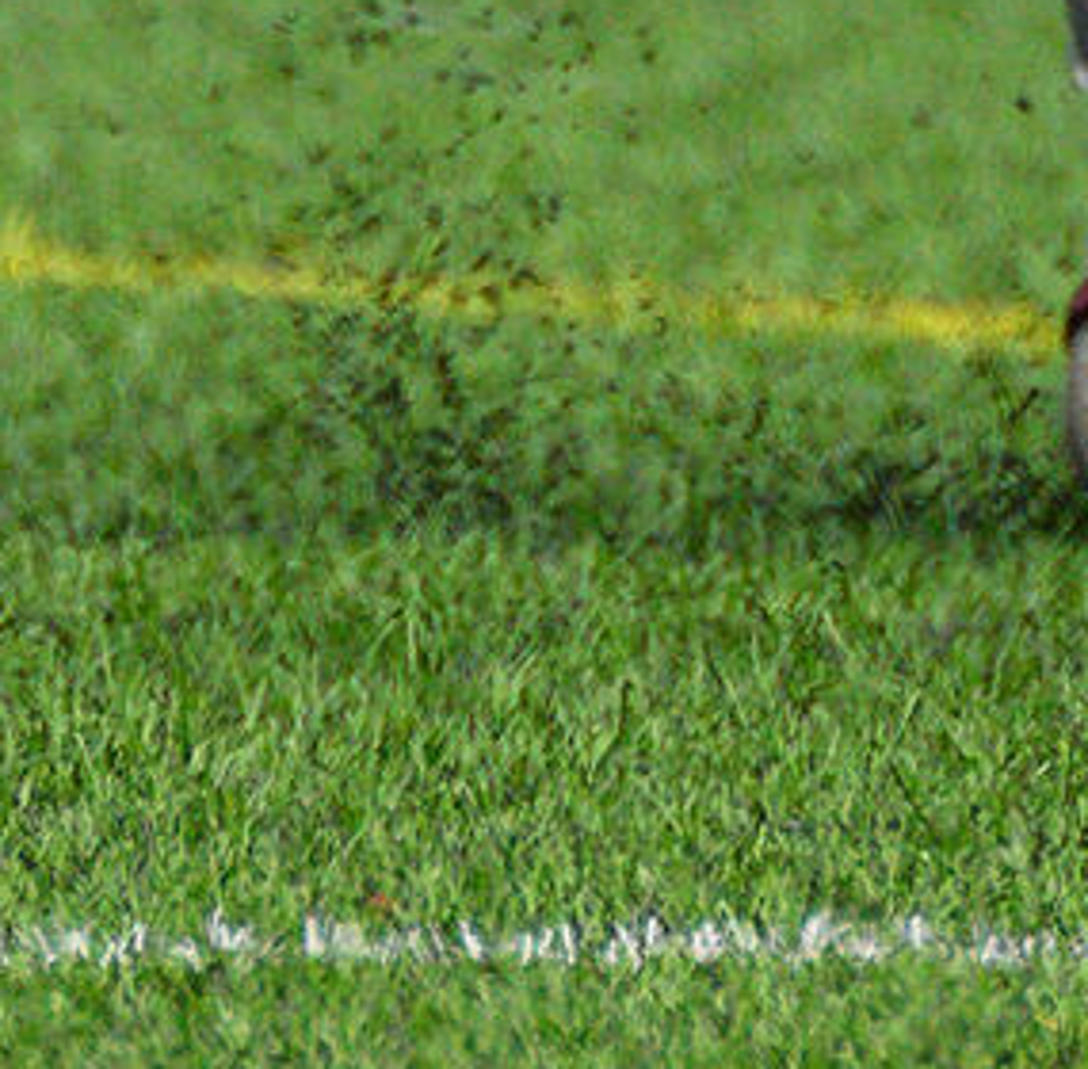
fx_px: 189252
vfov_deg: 0.3
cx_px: 1960
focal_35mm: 5369
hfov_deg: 0.3
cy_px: -4424
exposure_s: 1/1600
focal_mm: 400
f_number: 5.6
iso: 640
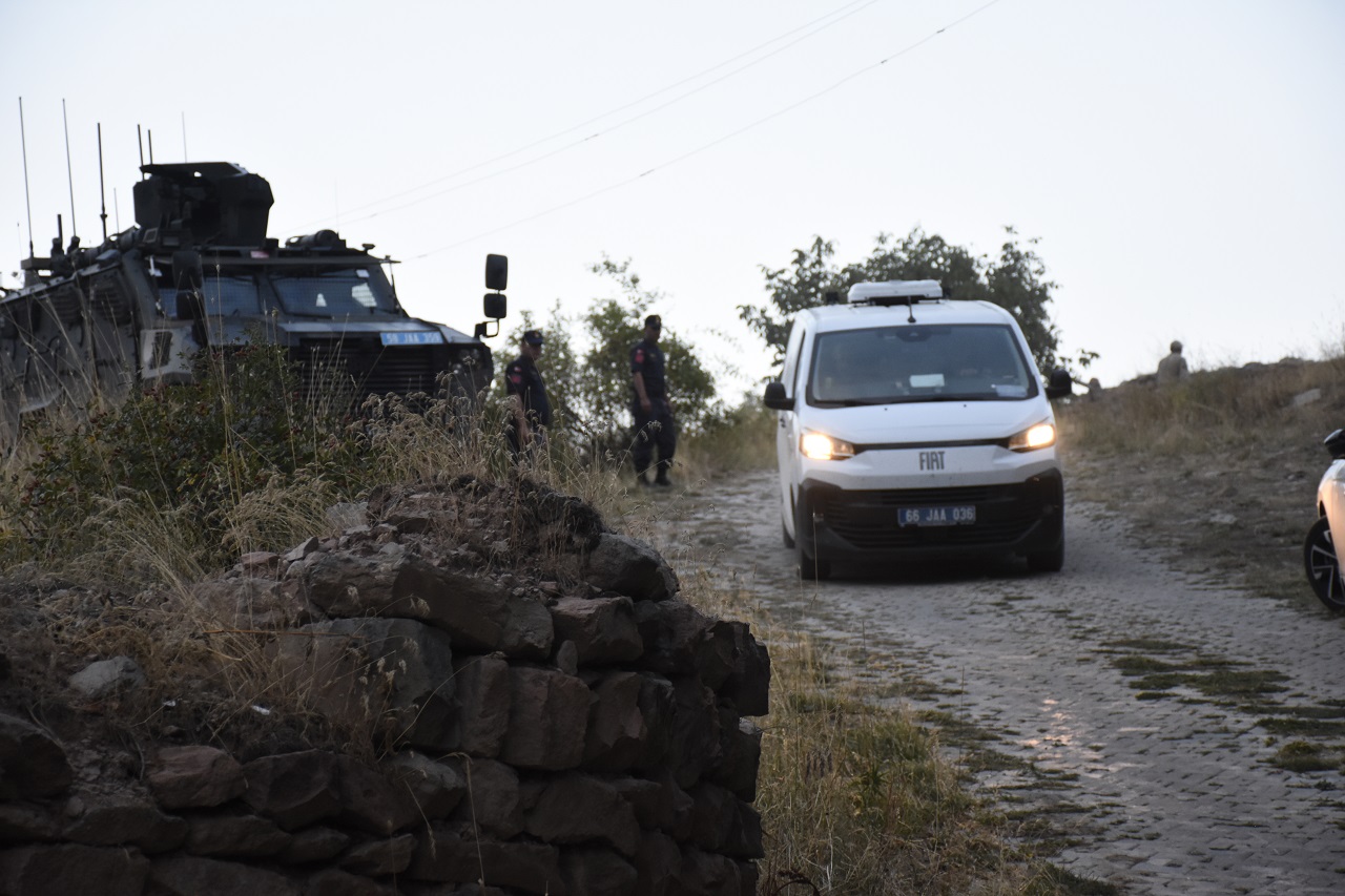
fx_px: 3922
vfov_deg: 13.0
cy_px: 448
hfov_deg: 19.5
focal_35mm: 105
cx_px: 672
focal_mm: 70
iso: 1250
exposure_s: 1/125
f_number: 5
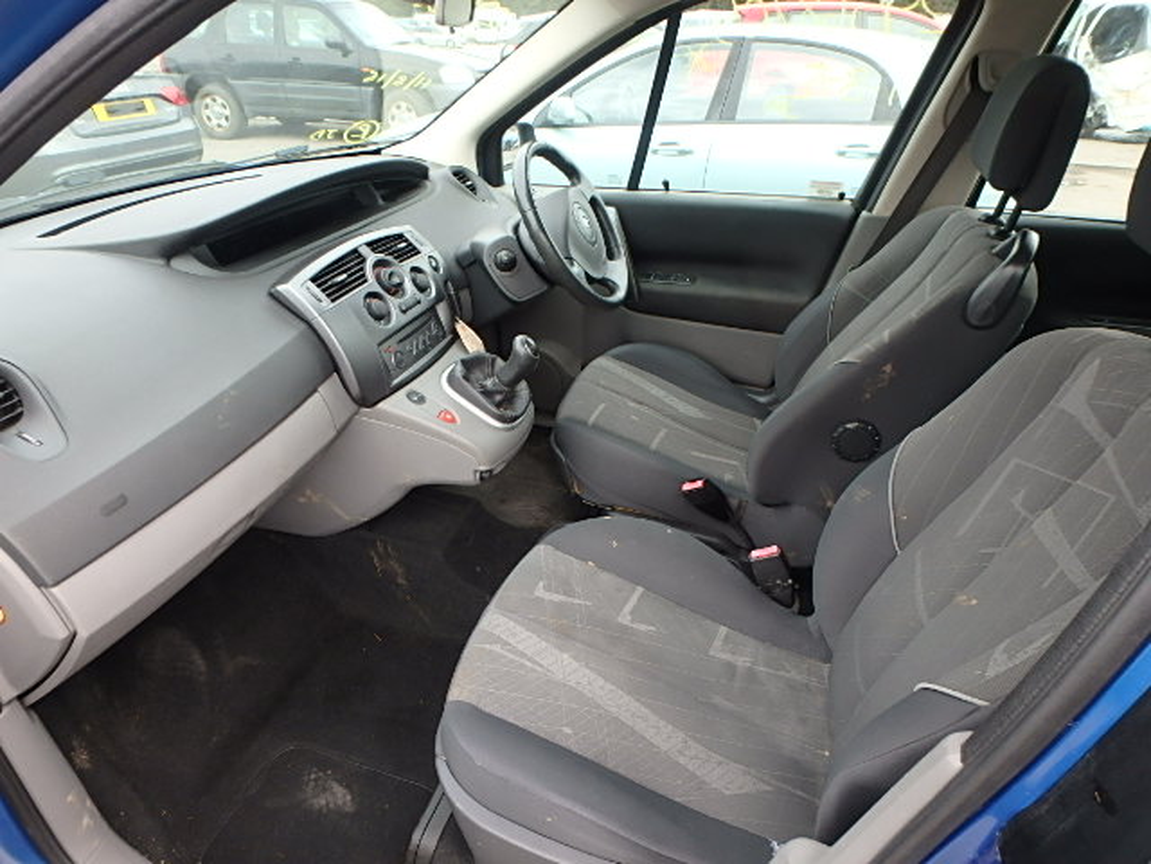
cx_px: 576
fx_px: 698
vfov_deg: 63.4
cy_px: 432
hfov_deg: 79.0
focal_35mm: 21
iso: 125
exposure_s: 1/80
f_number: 3.5
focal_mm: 3.7
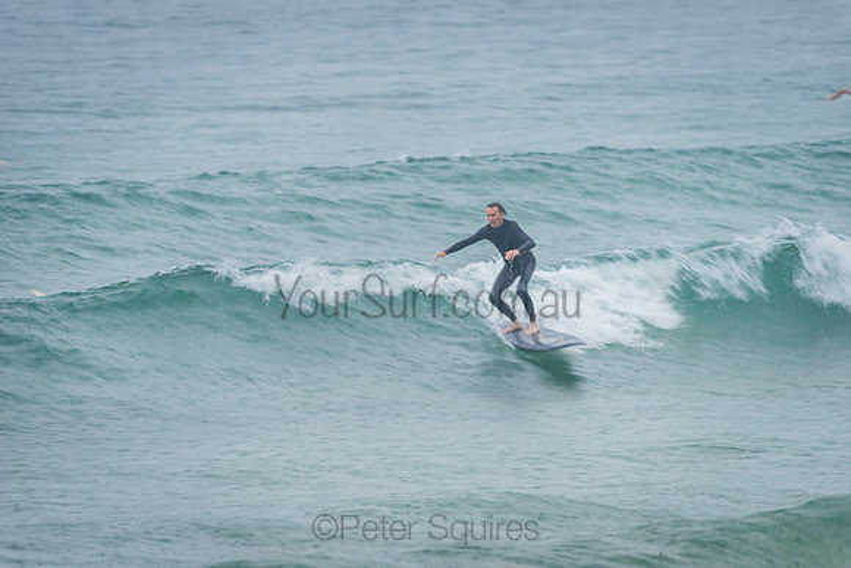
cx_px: 426
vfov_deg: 2.8
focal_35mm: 500
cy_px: 284
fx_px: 11822
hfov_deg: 4.1
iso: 140
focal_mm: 500
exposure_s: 1/30
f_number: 5.6
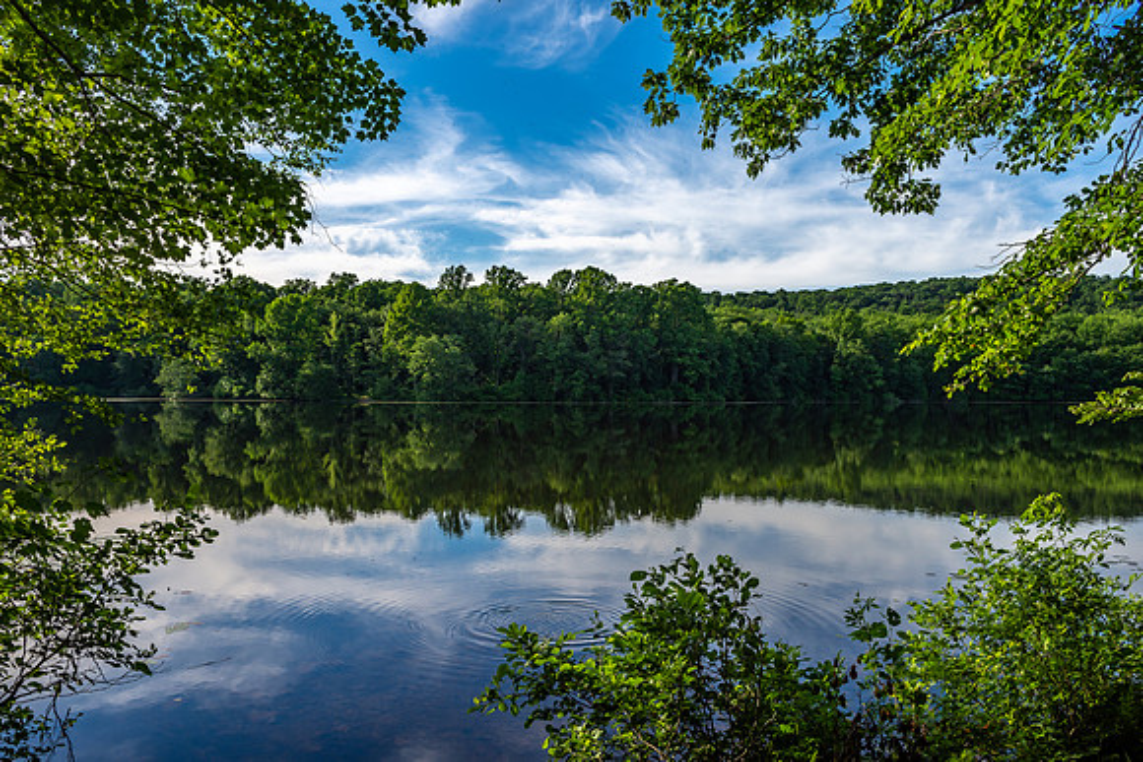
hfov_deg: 66.4
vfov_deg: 47.2
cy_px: 381
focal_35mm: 28
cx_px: 572
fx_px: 873
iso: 100
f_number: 9
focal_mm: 18
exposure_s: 1/160
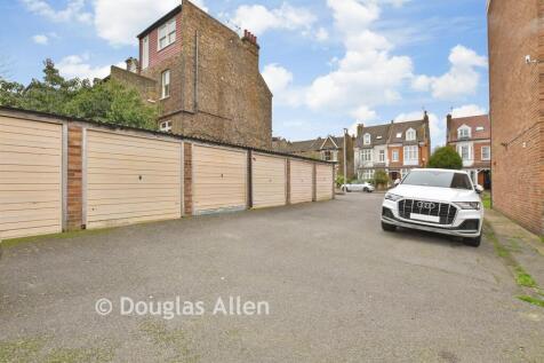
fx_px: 242
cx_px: 272
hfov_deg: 96.8
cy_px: 182
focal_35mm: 16
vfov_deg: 73.7
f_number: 8
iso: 125
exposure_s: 1/50
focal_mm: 11
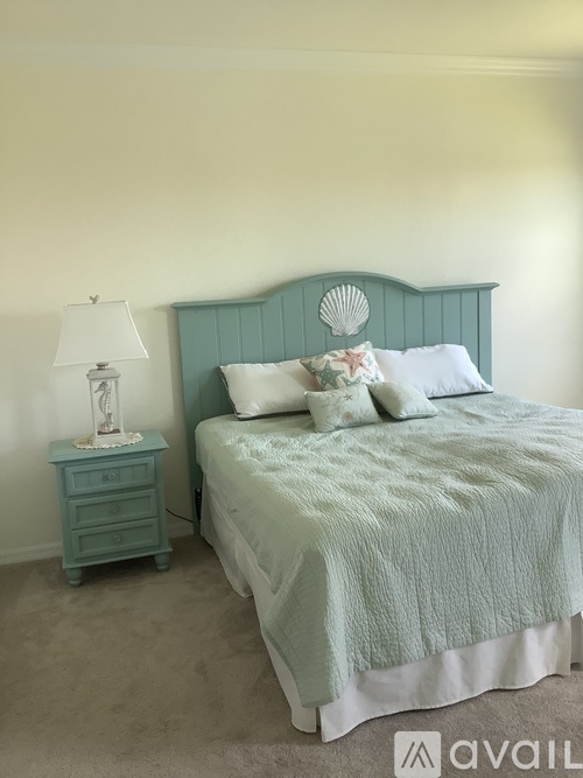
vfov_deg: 58.4
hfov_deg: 45.4
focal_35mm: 31
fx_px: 696
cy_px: 389
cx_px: 292
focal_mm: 3.3
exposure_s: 1/50
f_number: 2.4
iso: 64
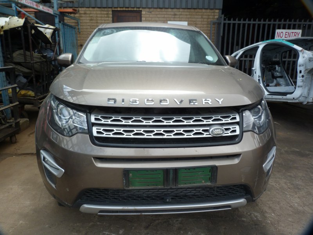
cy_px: 118
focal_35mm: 25
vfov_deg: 54.9
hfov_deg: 69.4
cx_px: 156
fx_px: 226
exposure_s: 1/125
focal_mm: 4.5
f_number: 4
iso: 80
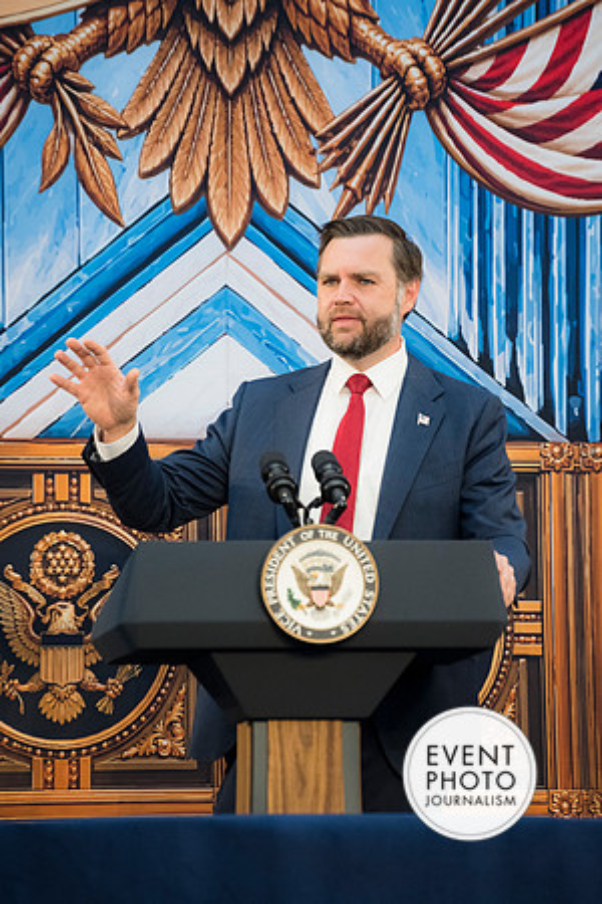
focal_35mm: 230
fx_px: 5769
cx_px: 301
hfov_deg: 6.0
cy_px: 452
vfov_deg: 9.0
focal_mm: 230
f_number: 5.3
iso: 2200
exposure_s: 1/400
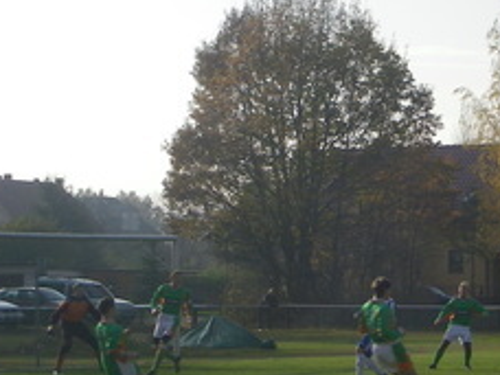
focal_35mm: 173
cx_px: 410
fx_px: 2499
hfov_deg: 11.4
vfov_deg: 8.6
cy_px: 231
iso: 64
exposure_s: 1/100
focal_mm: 13.9
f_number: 12.2
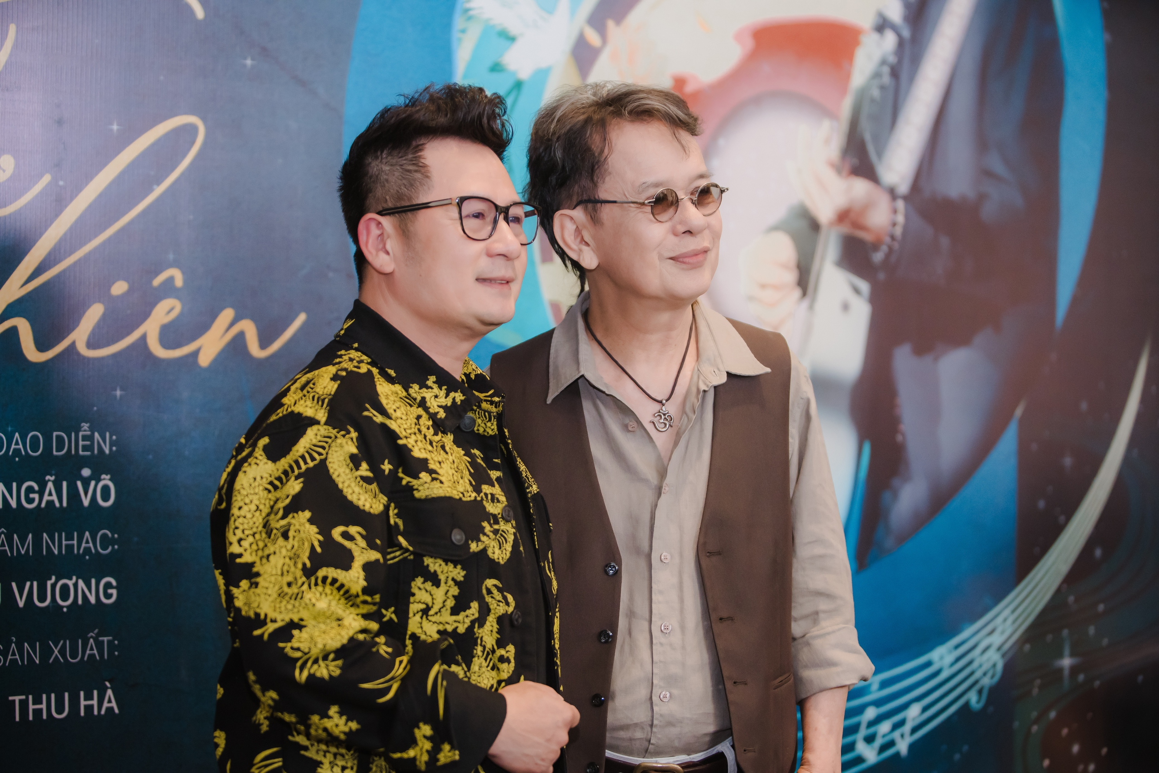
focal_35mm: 70
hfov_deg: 28.8
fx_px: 2254
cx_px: 580
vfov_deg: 19.5
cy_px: 386
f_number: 2.8
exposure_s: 1/320
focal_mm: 70
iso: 2500
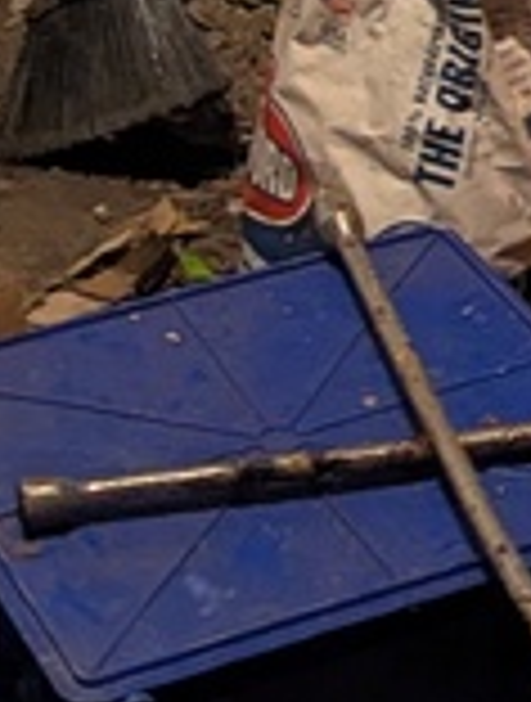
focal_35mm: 166
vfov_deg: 11.1
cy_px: -549
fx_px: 3377
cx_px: 299
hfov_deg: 9.0
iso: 471
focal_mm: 6.81
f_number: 1.85
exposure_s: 1/60
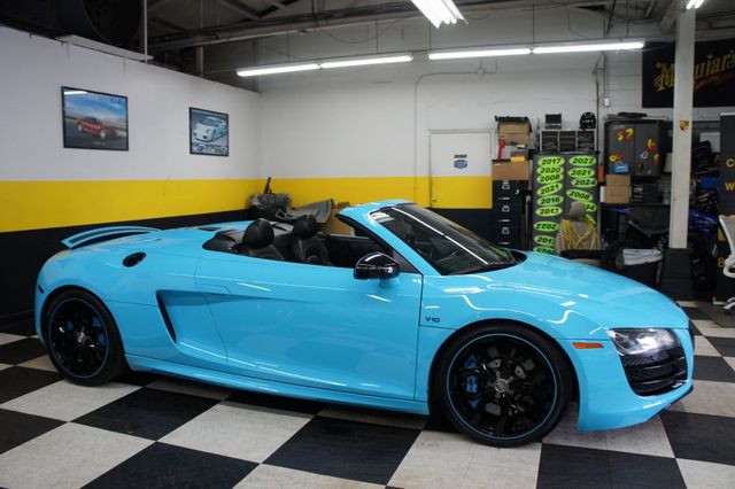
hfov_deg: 67.4
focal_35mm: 27
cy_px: 244
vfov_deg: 47.9
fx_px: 551
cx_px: 368
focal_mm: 18
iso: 200
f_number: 4
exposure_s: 1/40
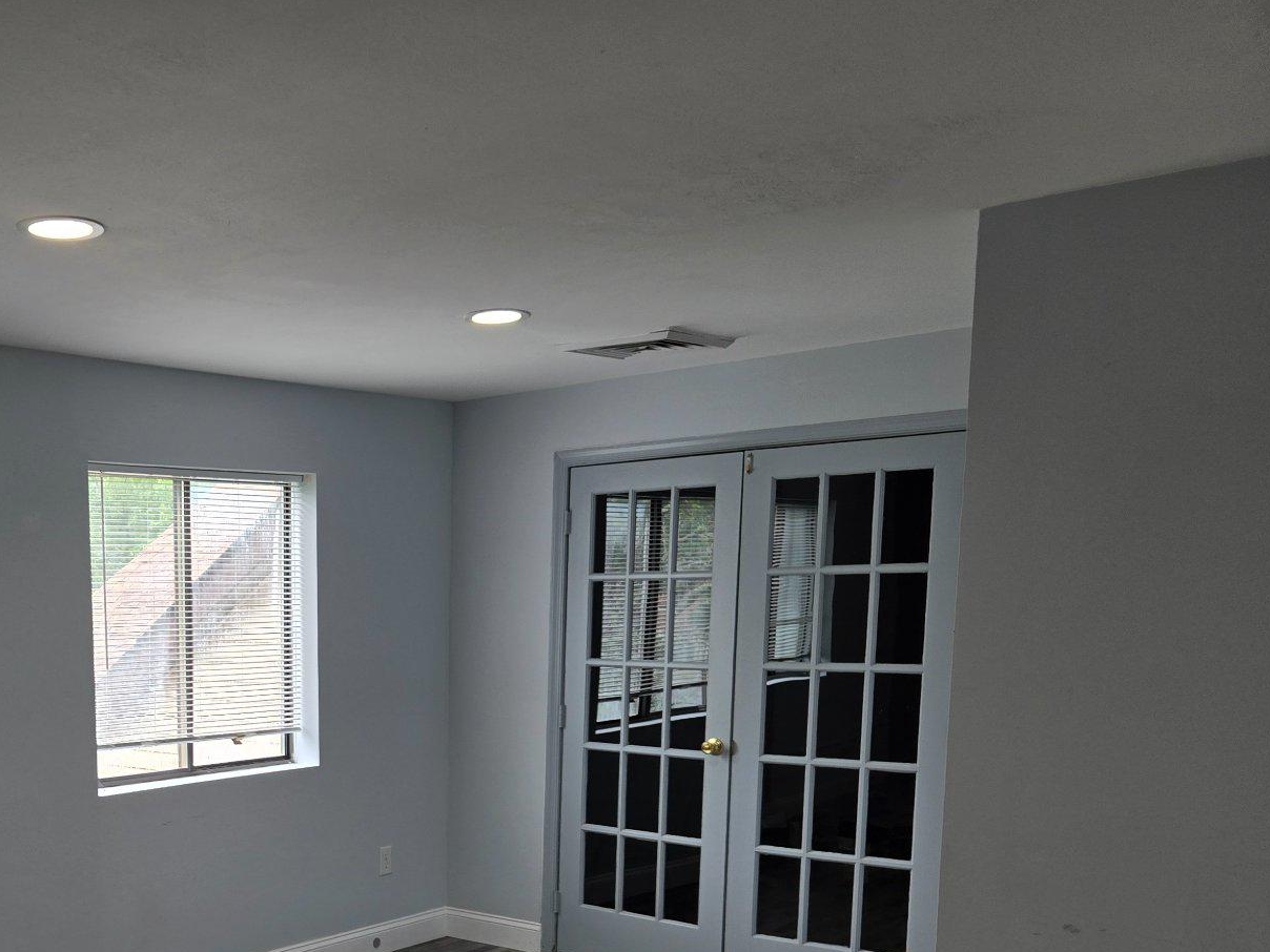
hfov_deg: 44.7
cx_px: 198
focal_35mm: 39
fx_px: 1431
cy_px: 795
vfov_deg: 35.3
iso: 32
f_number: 1.8
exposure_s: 1/120
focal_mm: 5.4
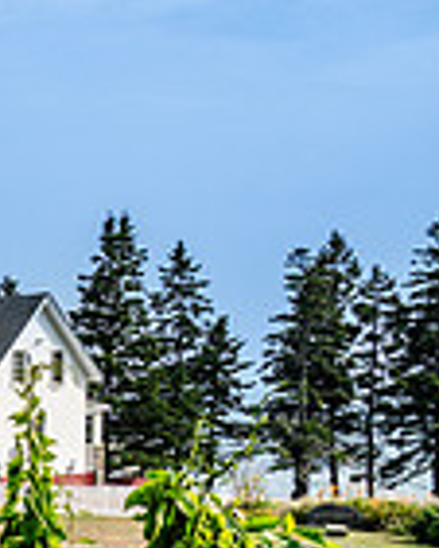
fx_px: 1752
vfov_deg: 17.4
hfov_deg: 11.5
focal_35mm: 108
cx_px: -649
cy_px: 523
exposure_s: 1/1250
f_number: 6.3
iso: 160
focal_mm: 28
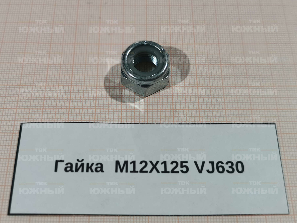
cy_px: 112
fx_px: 223
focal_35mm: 26
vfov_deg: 53.1
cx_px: 148
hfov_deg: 67.3
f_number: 4
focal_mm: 4.66
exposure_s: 1/100
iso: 160
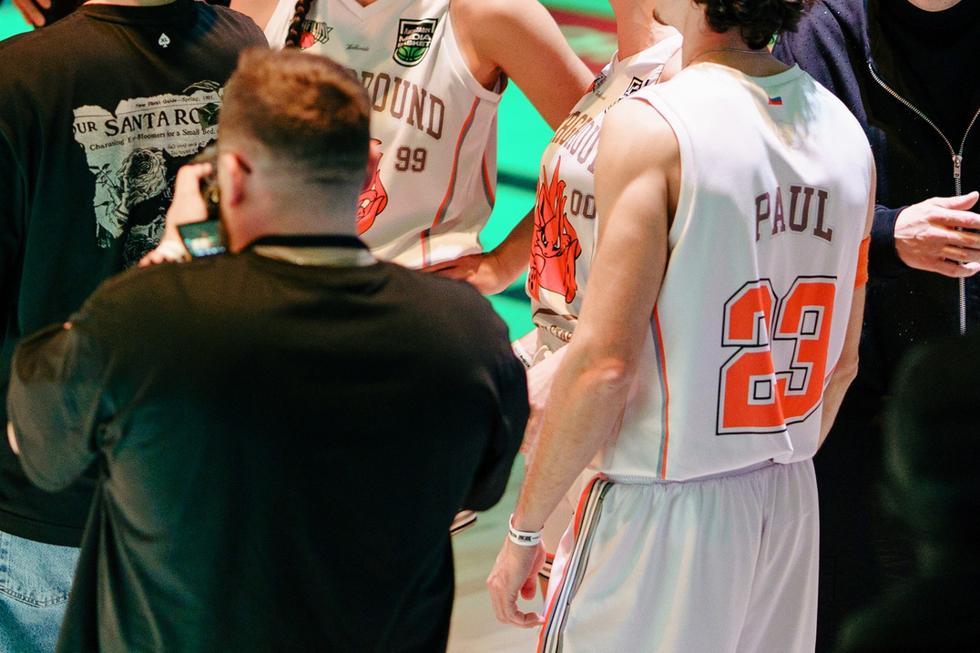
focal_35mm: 220
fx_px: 5988
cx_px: 268
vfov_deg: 6.2
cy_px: 26
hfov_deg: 9.3
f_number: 1.4
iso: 800
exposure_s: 1/640
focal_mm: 85
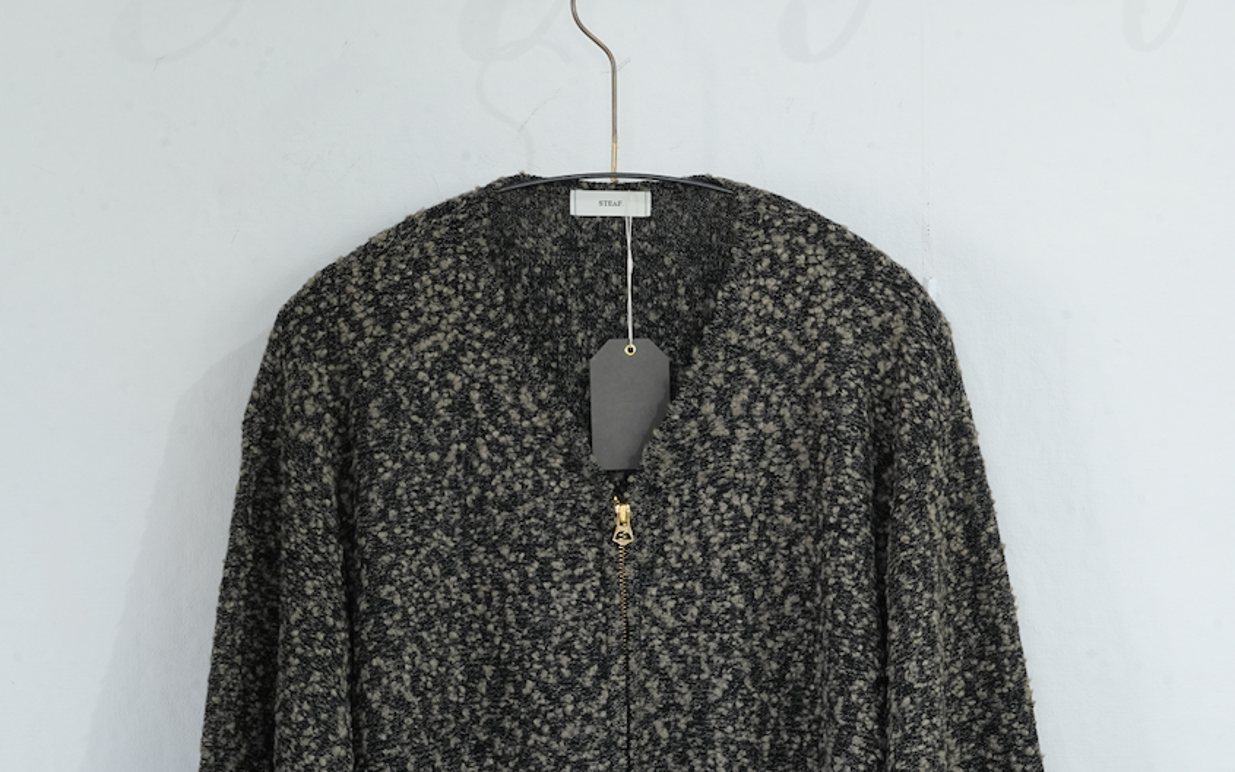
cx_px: 615
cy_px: 586
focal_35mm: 105
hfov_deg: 19.8
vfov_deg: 12.4
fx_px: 3534
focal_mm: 68
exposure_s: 1/13
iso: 1600
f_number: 16
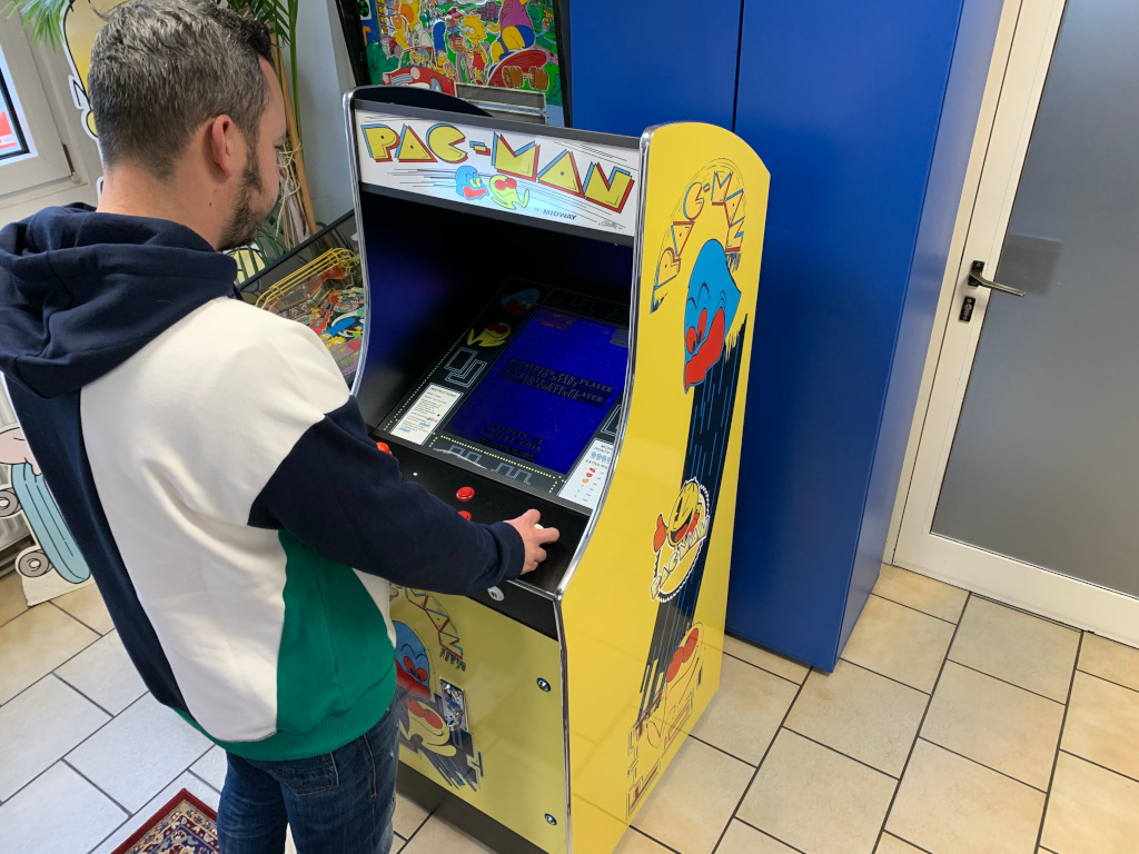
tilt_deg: -34.7
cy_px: 427
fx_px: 856
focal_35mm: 26
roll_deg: +1.4
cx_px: 570
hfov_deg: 67.3
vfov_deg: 53.1
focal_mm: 4.25
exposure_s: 1/50
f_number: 1.8
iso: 125
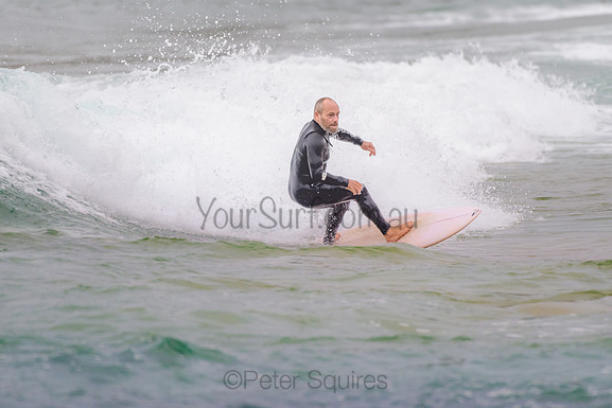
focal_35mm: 616
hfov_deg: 3.3
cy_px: 158
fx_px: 10474
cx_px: 314
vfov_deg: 2.2
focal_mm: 500
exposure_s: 1/800
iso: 280
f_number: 5.6
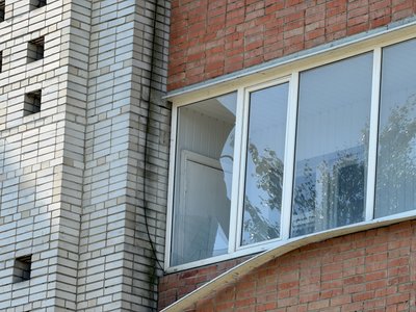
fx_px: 2404
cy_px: 156
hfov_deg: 9.9
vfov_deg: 7.4
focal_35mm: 200
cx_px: 208
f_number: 2.8
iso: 50
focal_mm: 16.89
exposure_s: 1/455
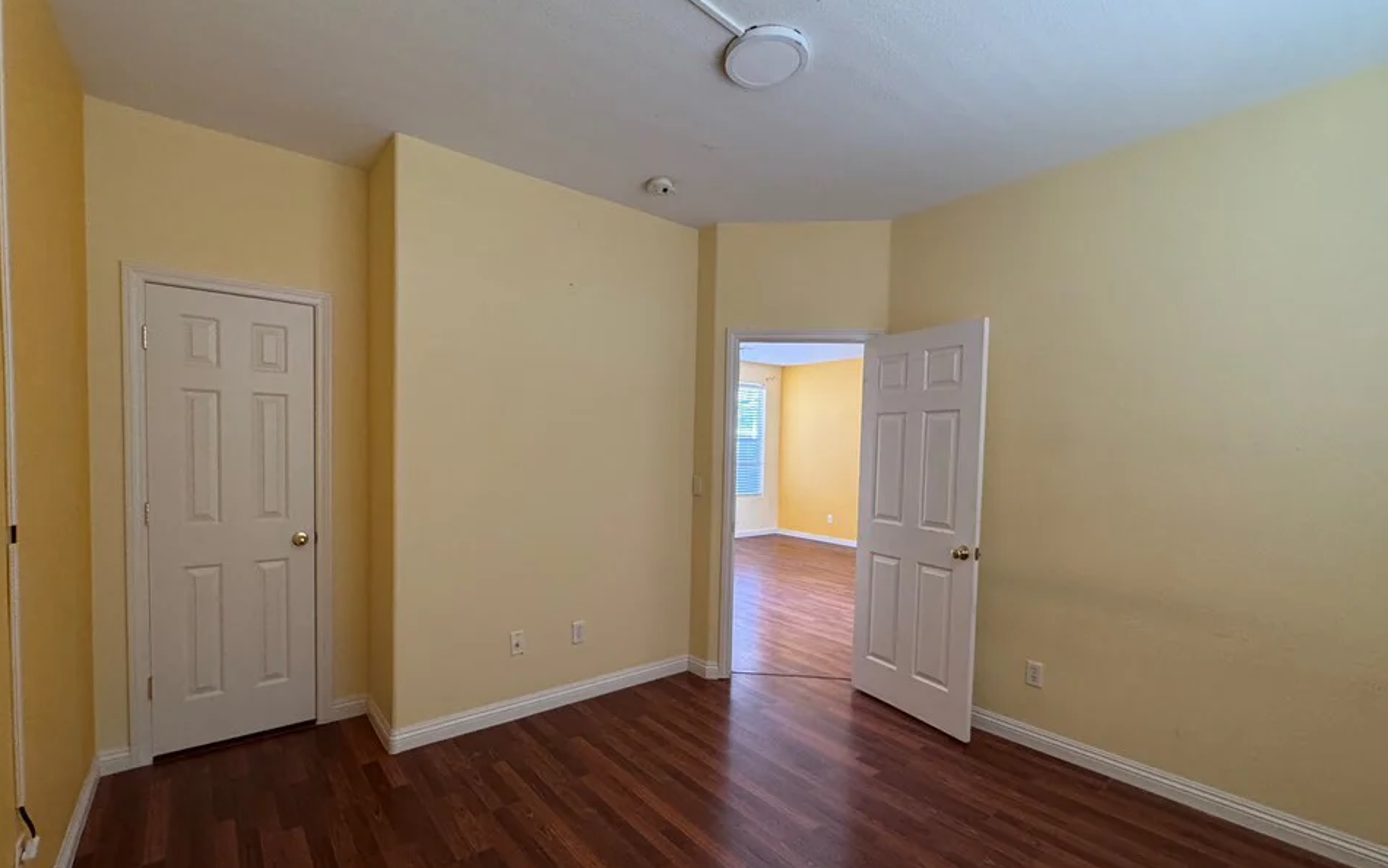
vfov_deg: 71.2
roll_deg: -1.6
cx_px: 687
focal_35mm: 16
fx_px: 605
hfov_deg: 97.8
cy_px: 468
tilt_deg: -3.0
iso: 320
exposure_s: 1/60
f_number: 2.2
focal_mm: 2.22
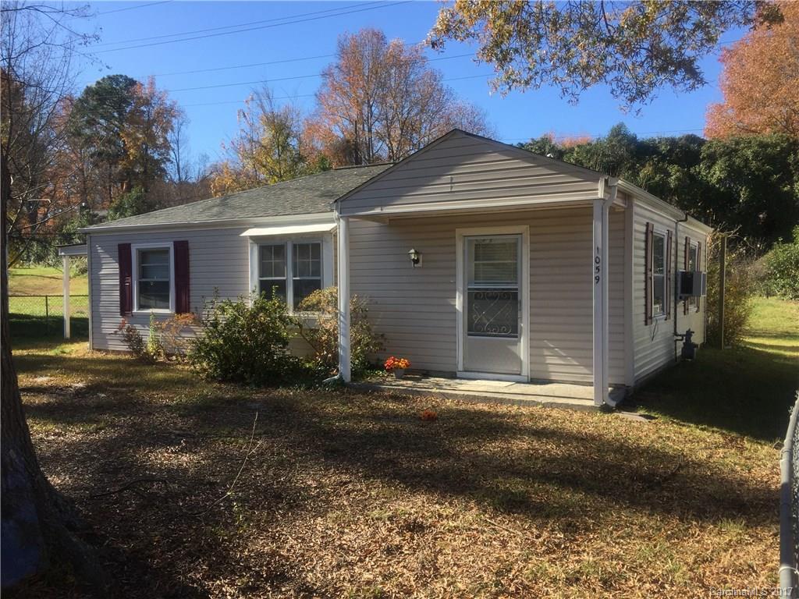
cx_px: 400
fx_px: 669
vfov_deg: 48.2
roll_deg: -0.6
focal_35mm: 29
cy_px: 300
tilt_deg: -1.0
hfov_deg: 61.7
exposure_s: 1/1068
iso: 32
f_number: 2.2
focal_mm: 4.15
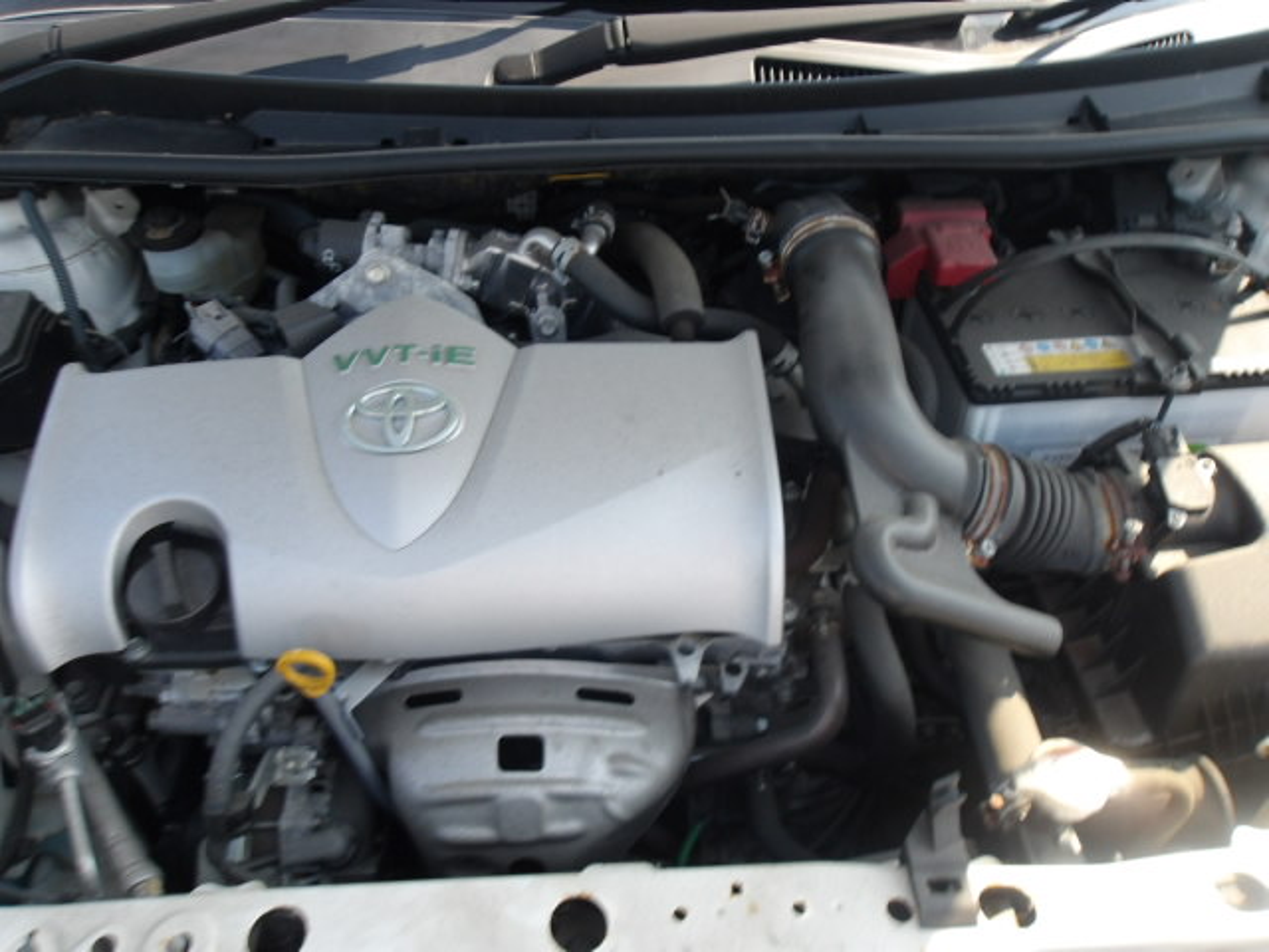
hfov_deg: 65.3
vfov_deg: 51.4
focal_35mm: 27
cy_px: 476
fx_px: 990
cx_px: 634
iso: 234
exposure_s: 1/60
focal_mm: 4.9
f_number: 10.4
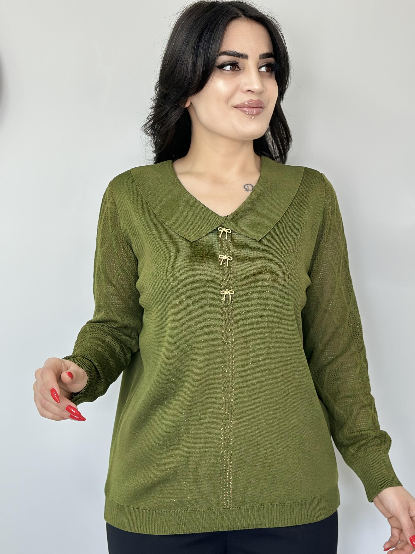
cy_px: 249
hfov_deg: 24.4
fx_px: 959
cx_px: 235
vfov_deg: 32.2
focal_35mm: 60
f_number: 1.78
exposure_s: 1/100
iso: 100
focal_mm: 6.86
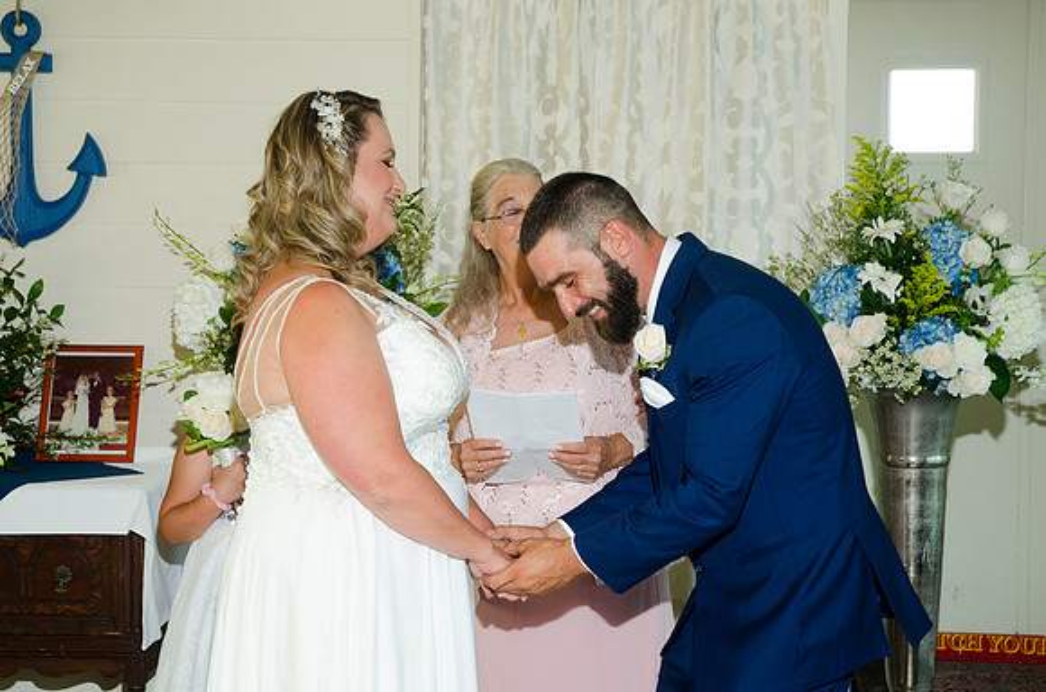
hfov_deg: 30.6
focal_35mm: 66
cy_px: 346
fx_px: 1913
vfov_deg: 20.5
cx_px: 523
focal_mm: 44
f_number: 5.6
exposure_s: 1/125
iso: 400
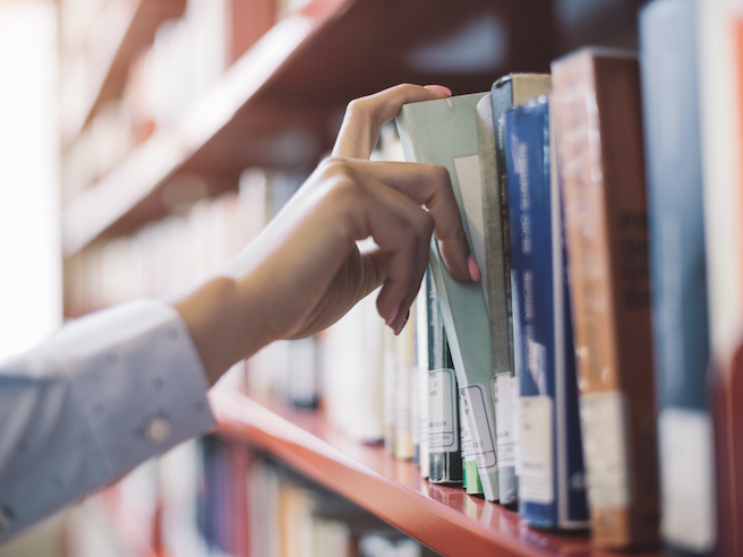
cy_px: 282
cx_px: 361
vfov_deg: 26.6
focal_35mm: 55
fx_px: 1181
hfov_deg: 34.9
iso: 250
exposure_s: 1/125
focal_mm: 50
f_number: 1.8
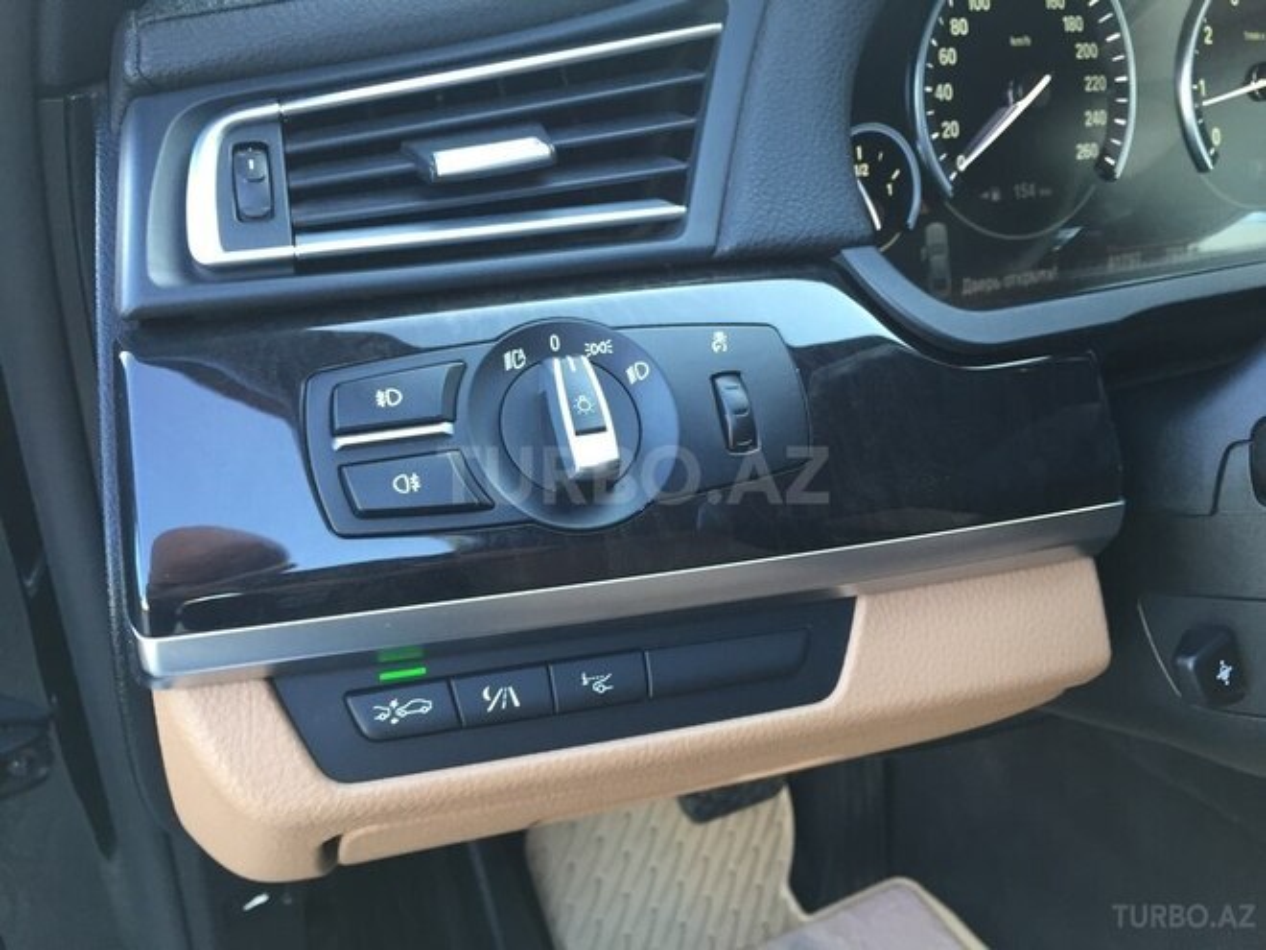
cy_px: 475
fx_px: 1061
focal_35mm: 29
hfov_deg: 61.7
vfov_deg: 48.2
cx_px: 633
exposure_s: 1/33
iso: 64
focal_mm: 4.15
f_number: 2.2
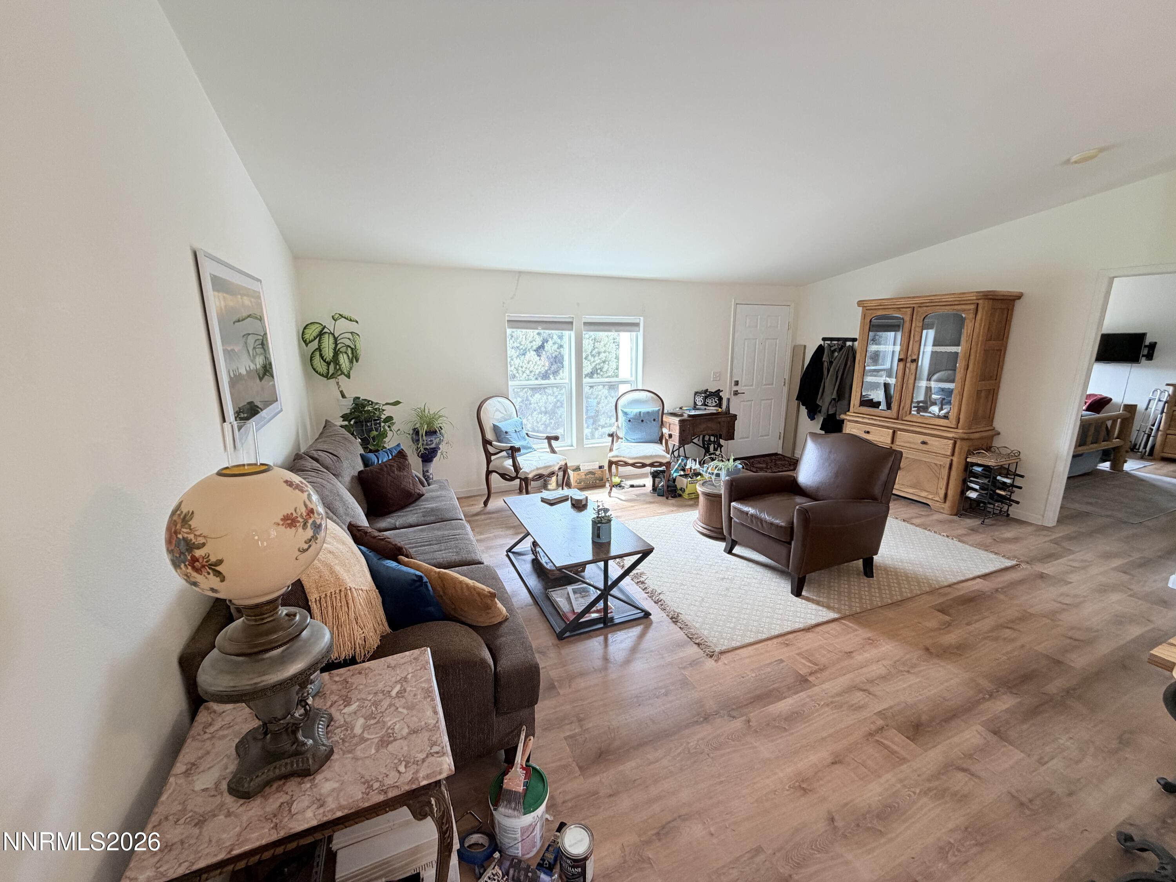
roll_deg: +0.3
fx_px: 476
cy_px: 441
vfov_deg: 85.7
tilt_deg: -11.4
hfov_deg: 102.1
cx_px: 588
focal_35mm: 14
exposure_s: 1/120
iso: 200
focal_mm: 2.22
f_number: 2.2
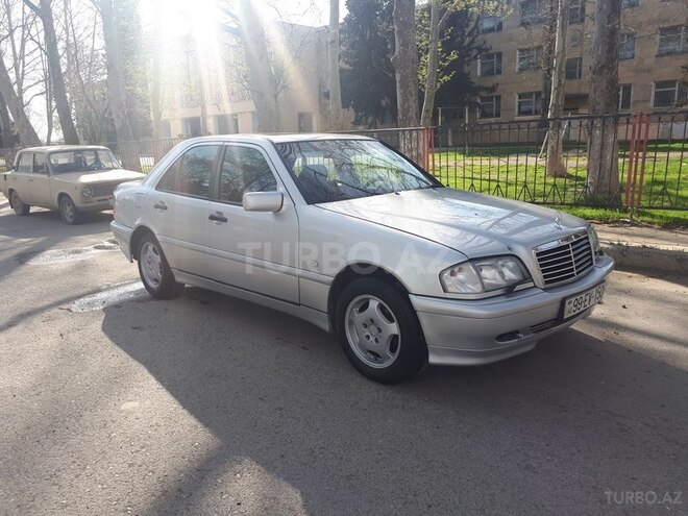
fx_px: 537
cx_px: 344
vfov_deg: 51.4
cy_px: 258
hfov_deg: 65.3
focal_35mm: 27
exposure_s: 1/680
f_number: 1.9
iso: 40
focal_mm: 3.6
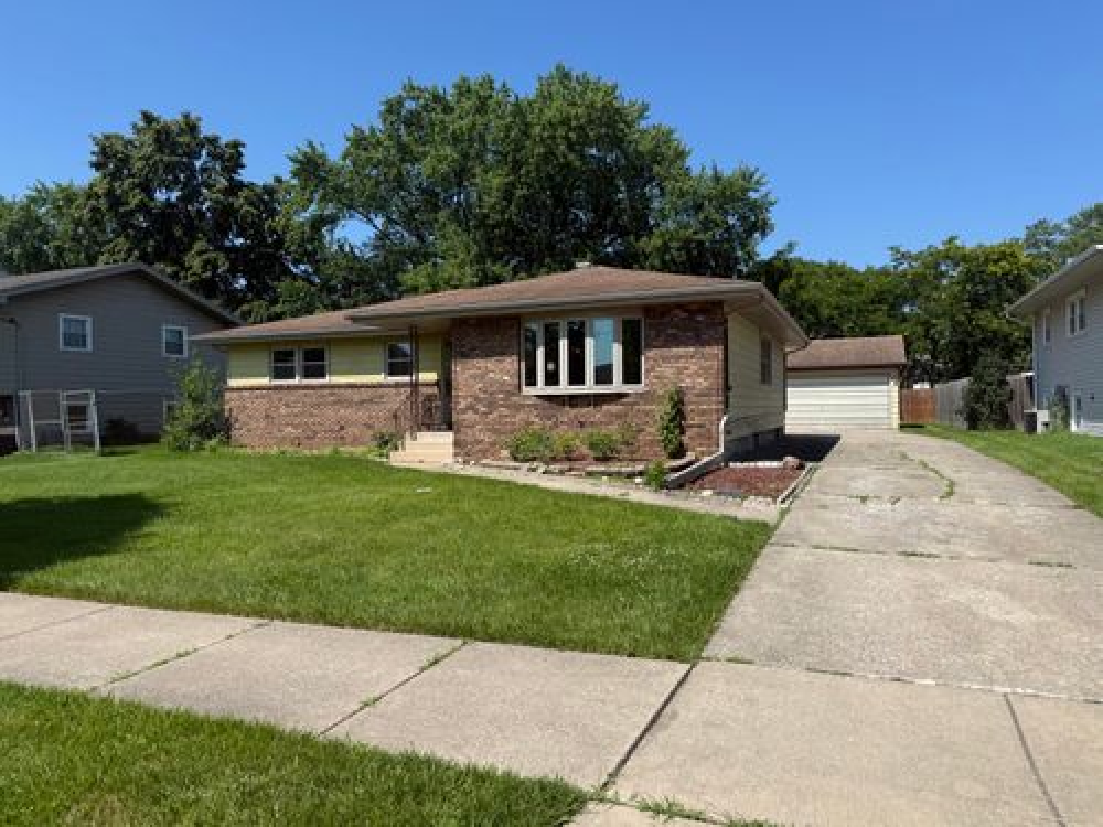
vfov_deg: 56.8
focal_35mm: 24
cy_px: 414
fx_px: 765
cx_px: 552
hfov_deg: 71.6
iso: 80
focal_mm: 6.76
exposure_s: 1/4405
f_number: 1.78
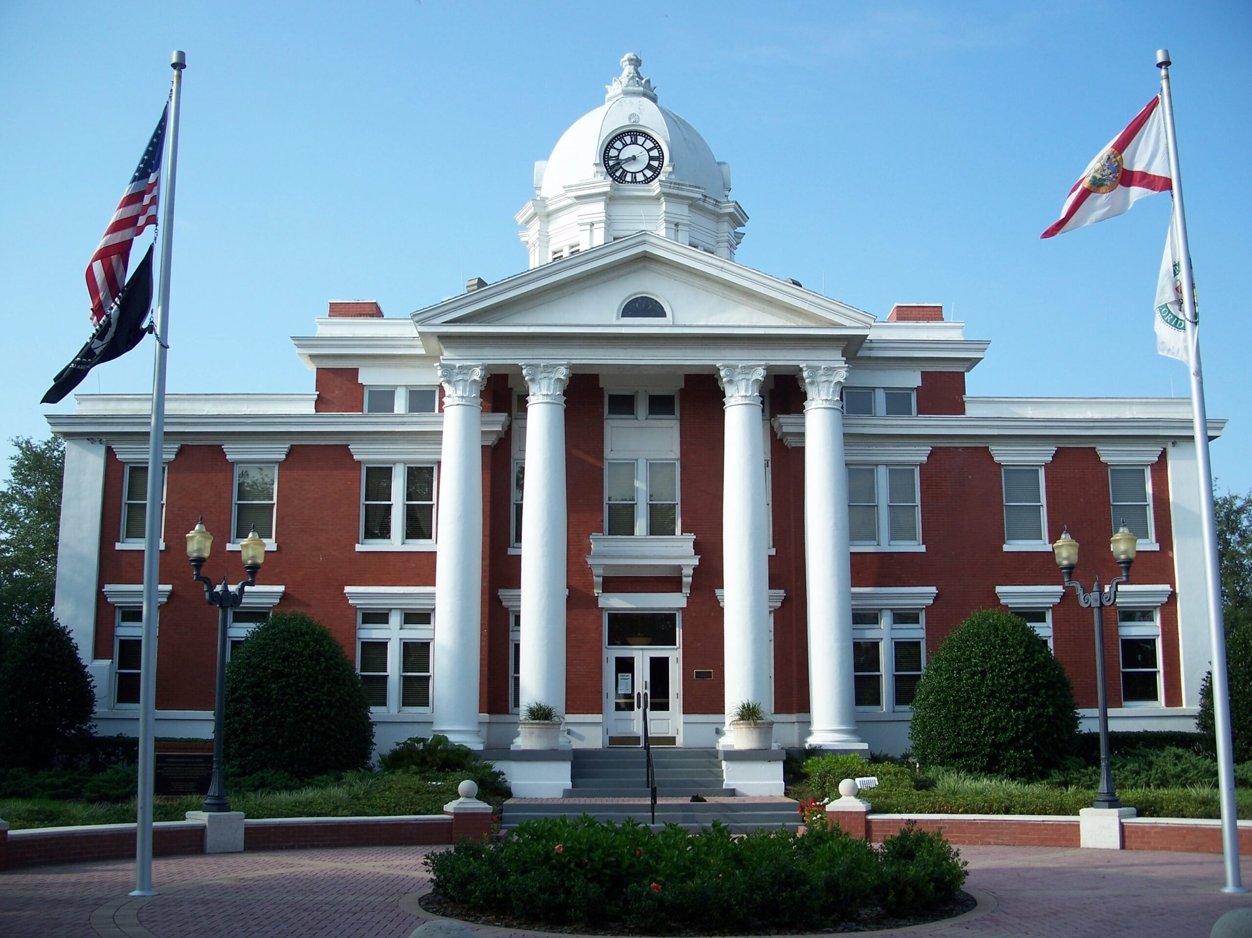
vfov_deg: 38.7
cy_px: 469
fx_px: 1338
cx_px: 626
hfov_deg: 50.1
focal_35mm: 37
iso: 64
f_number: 2.8
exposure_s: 1/500
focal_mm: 7.8
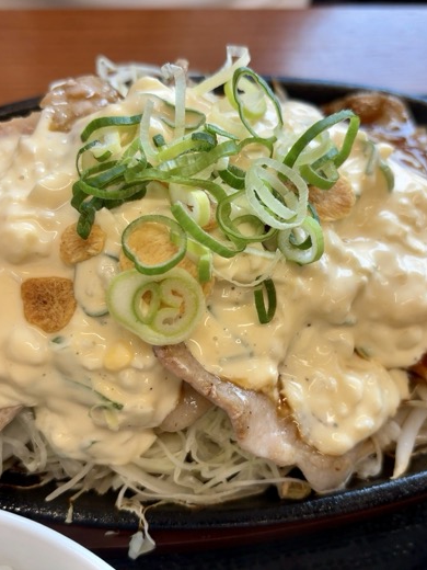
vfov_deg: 52.6
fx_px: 576
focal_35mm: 35
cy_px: 284
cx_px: 221
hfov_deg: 40.7
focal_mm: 5.96
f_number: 1.6
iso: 40
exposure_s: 1/100
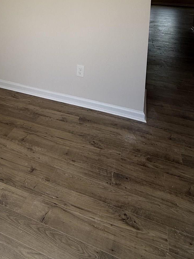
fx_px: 247
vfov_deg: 46.1
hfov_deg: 41.5
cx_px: 44
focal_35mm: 33
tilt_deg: -4.2
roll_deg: -2.2
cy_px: -2
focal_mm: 2.22
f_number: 2.2
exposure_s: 1/388
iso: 50
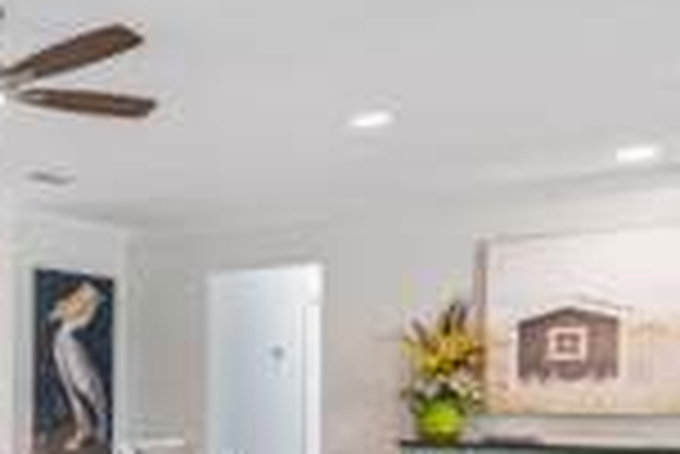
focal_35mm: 54
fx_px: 1021
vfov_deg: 24.4
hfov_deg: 31.7
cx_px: -104
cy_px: 414
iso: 250
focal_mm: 17
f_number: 8
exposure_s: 1/8
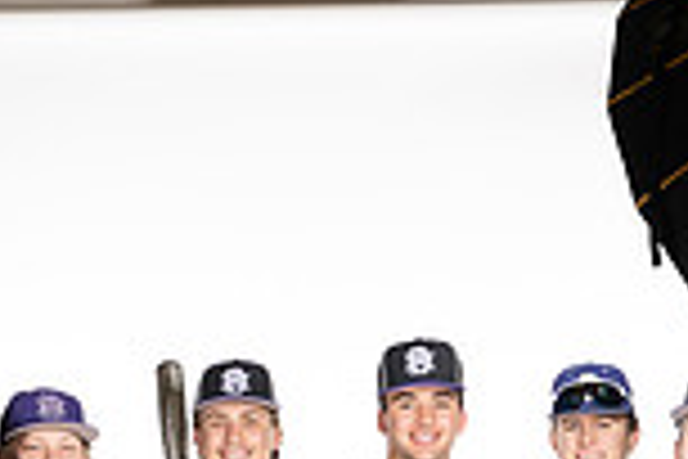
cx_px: 369
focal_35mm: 174
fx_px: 3325
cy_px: 986
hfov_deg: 11.8
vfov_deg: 7.5
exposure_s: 1/250
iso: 250
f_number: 5.6
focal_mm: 59
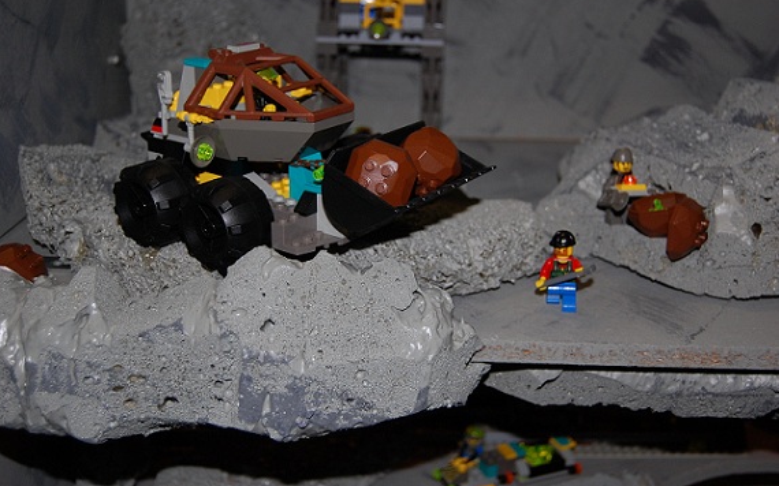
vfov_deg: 28.0
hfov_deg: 43.5
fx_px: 976
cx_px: 390
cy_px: 231
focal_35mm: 46
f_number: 4.2
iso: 400
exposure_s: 1/60
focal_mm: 30
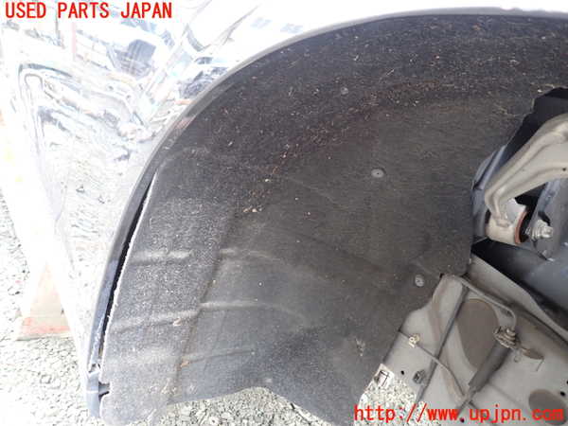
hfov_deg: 69.4
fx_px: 410
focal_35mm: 25
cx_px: 284
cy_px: 213
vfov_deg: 54.9
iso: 200
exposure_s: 1/60
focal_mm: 4.5
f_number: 2
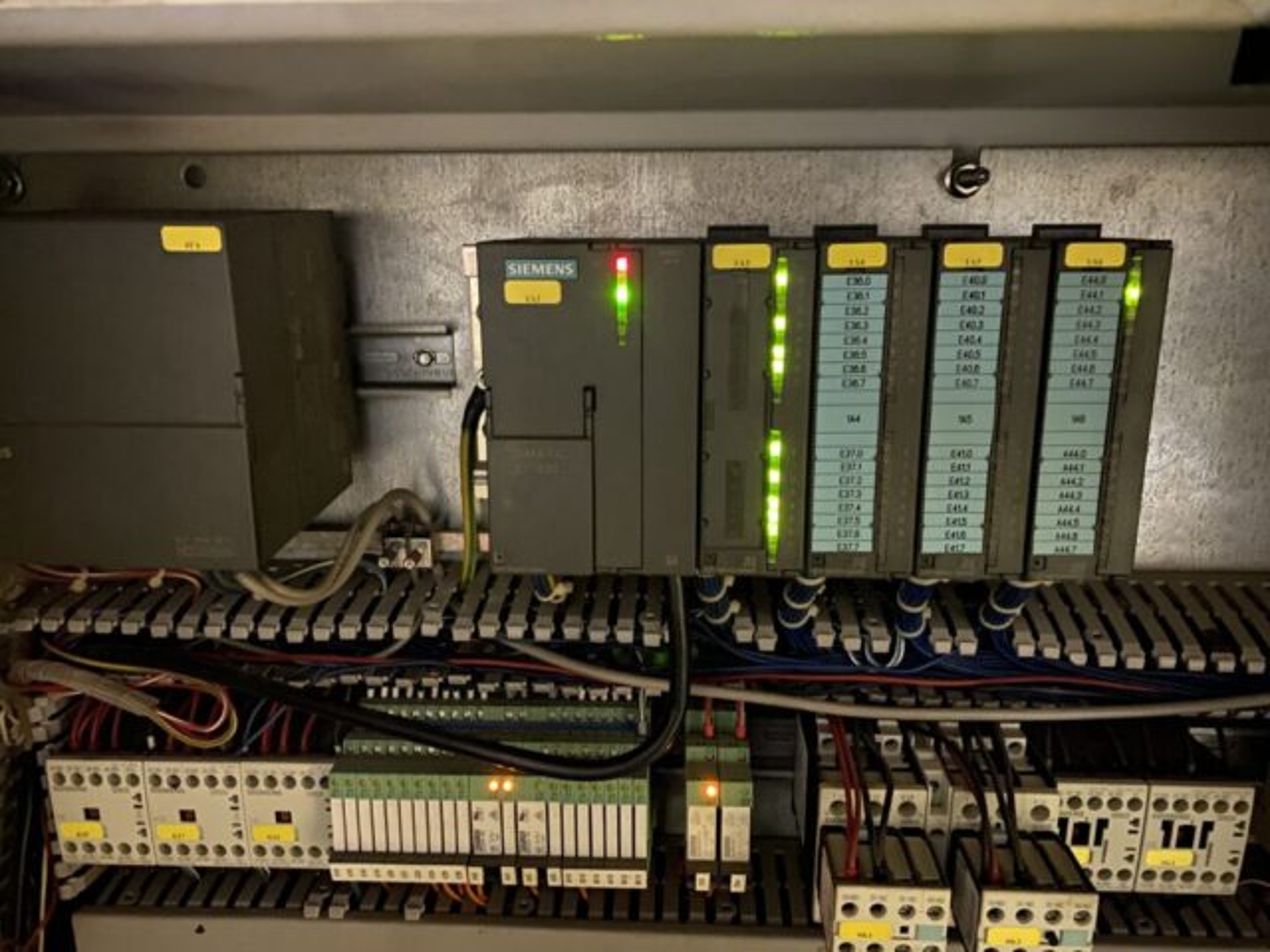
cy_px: 476
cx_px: 635
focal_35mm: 26
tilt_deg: -13.2
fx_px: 954
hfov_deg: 67.3
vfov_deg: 53.1
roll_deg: +0.3
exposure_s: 1/4
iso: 800
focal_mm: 4.25
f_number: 1.8
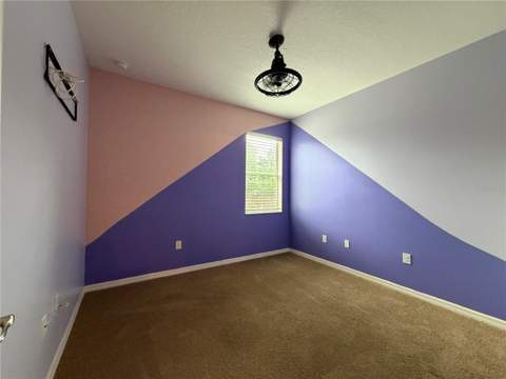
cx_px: 253
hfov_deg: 102.1
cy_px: 190
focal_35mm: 14
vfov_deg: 85.7
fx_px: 205
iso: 500
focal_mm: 2.22
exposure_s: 1/60
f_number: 2.2
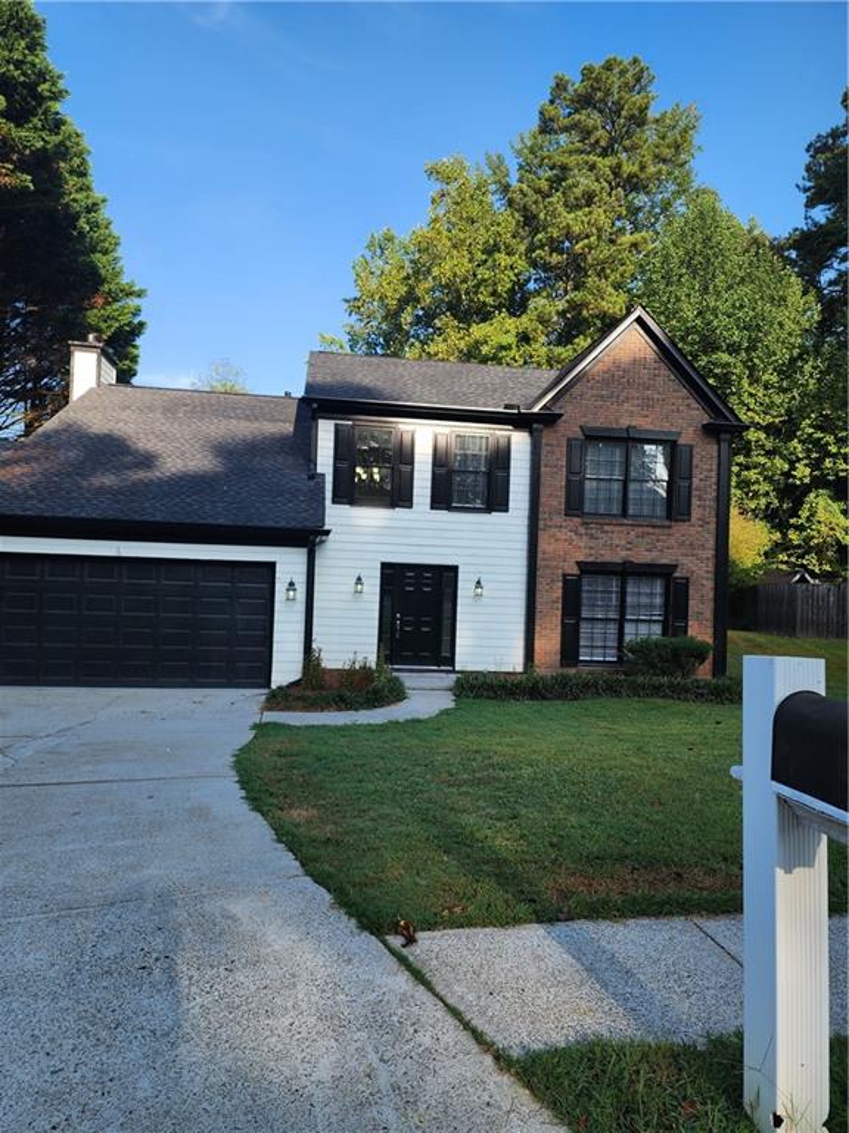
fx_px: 752
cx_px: 424
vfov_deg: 73.9
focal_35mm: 23
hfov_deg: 58.9
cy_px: 566
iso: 12
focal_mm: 6.4
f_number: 1.8
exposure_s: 1/357
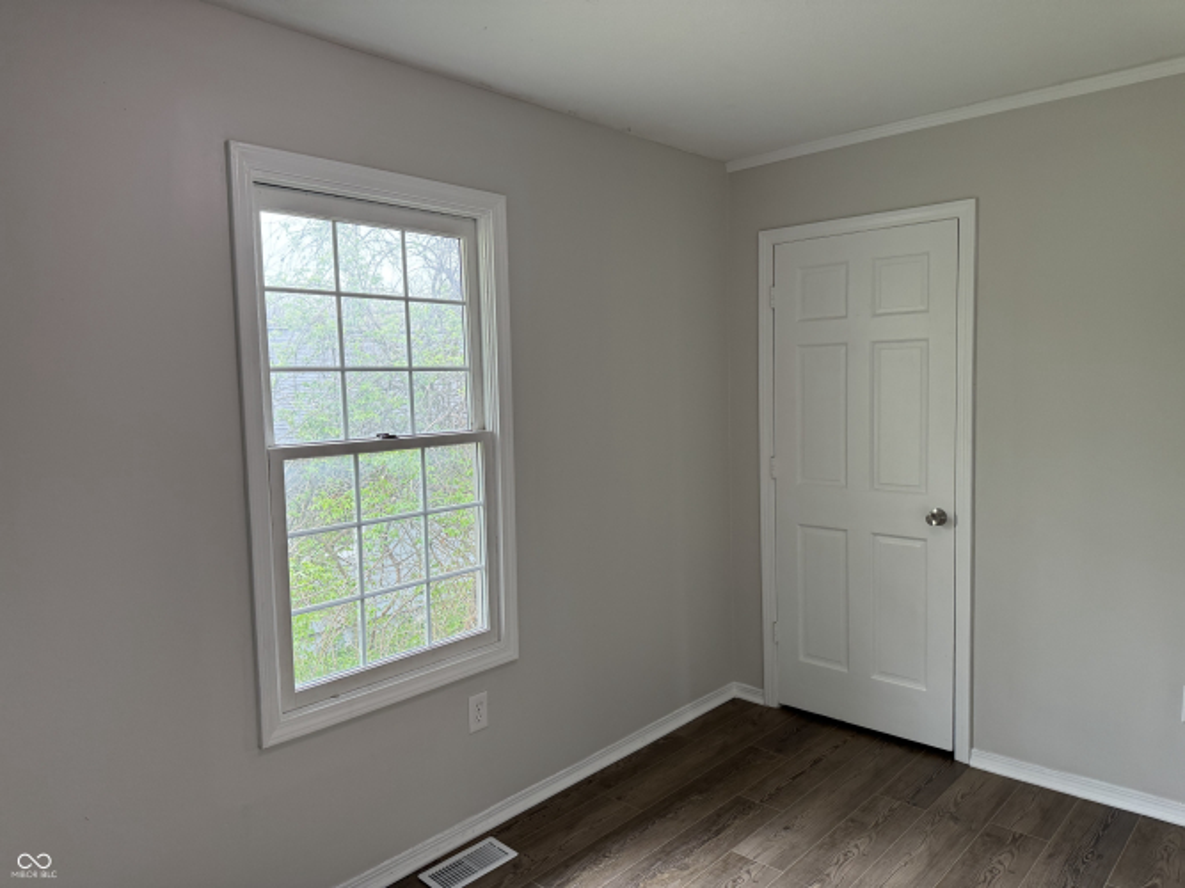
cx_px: 592
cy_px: 444
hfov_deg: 71.6
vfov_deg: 56.8
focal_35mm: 24
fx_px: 821
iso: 160
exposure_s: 1/120
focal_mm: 6.76
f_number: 1.78
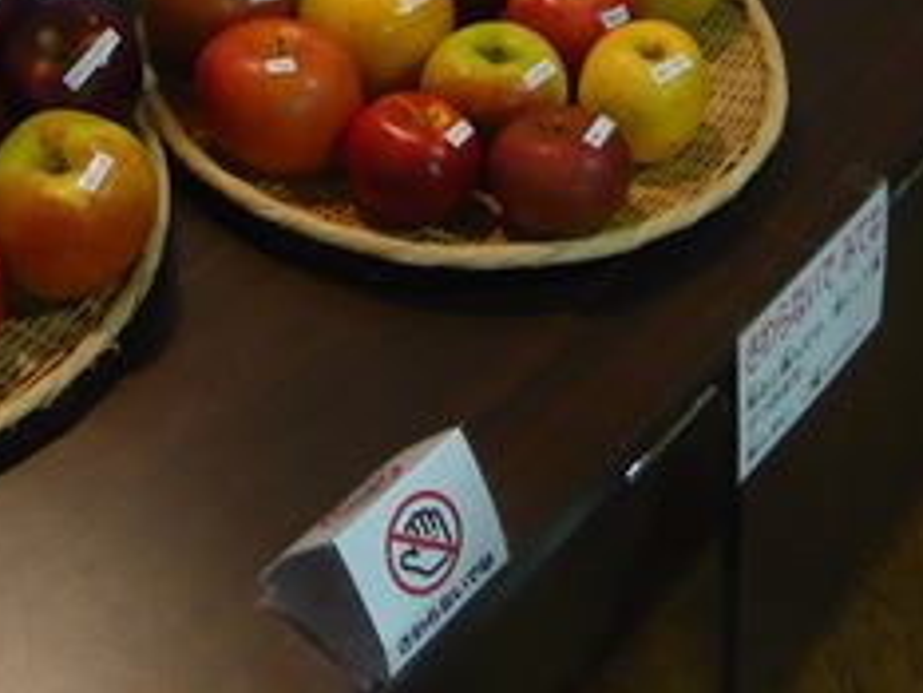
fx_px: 1601
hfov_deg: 31.6
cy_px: 46
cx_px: 230
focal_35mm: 60
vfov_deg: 23.7
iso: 200
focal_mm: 4.6
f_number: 2.8
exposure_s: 1/8
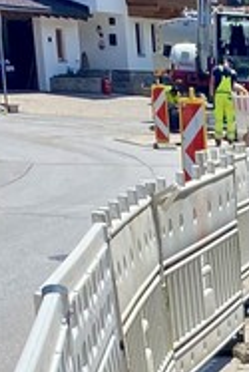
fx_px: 1533
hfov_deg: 8.7
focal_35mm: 148
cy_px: 885
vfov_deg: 11.5
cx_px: 518
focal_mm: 4.25
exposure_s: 1/2890
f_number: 1.8
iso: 32
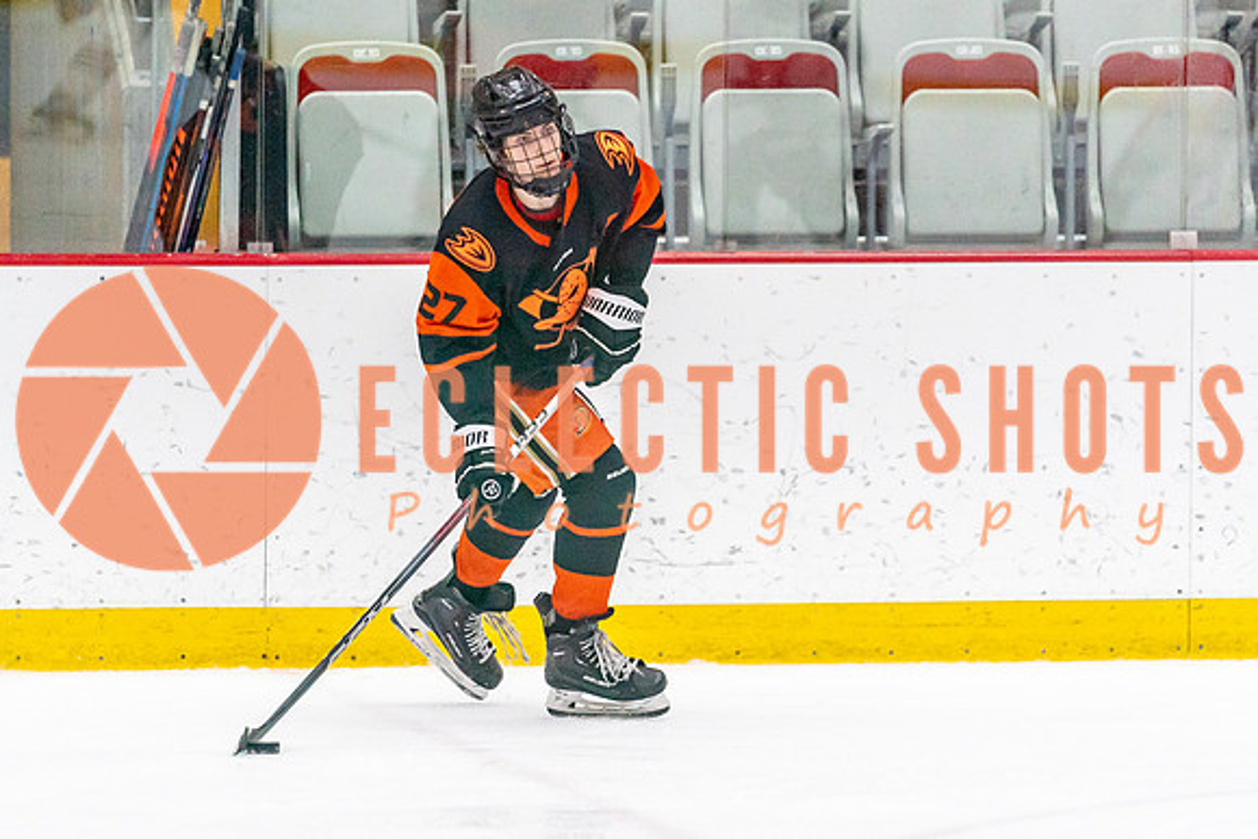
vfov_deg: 4.1
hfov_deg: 6.1
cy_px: 512
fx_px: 11720
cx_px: 573
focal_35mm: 335
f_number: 2.8
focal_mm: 200
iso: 3200
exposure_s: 1/1250
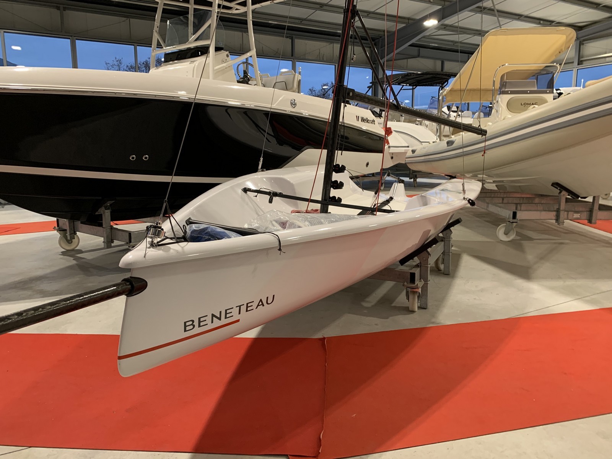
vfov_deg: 53.1
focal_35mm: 26
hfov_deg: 67.3
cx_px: 306
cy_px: 230
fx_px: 460
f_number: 1.8
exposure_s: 1/60
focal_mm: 4.25
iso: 125
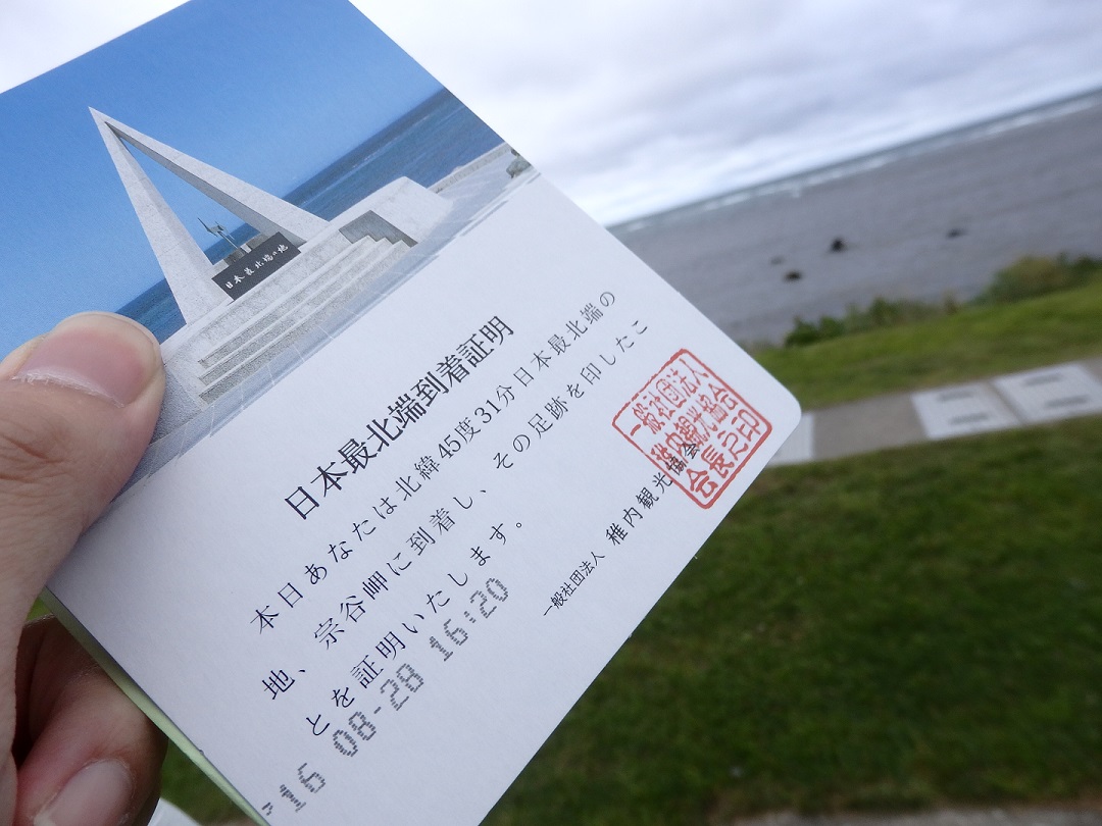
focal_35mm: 25
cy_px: 413
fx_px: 796
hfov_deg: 69.4
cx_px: 551
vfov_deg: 54.9
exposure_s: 1/500
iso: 125
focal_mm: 4.5
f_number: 3
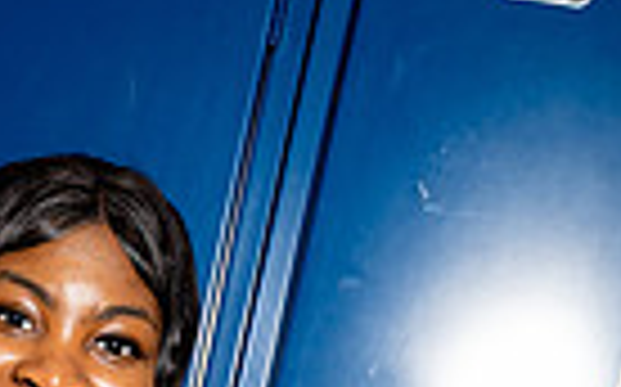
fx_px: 2367
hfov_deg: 14.6
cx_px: -32
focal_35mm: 140
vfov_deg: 8.4
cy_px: 986
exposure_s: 1/250
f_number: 10
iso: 250
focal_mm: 42
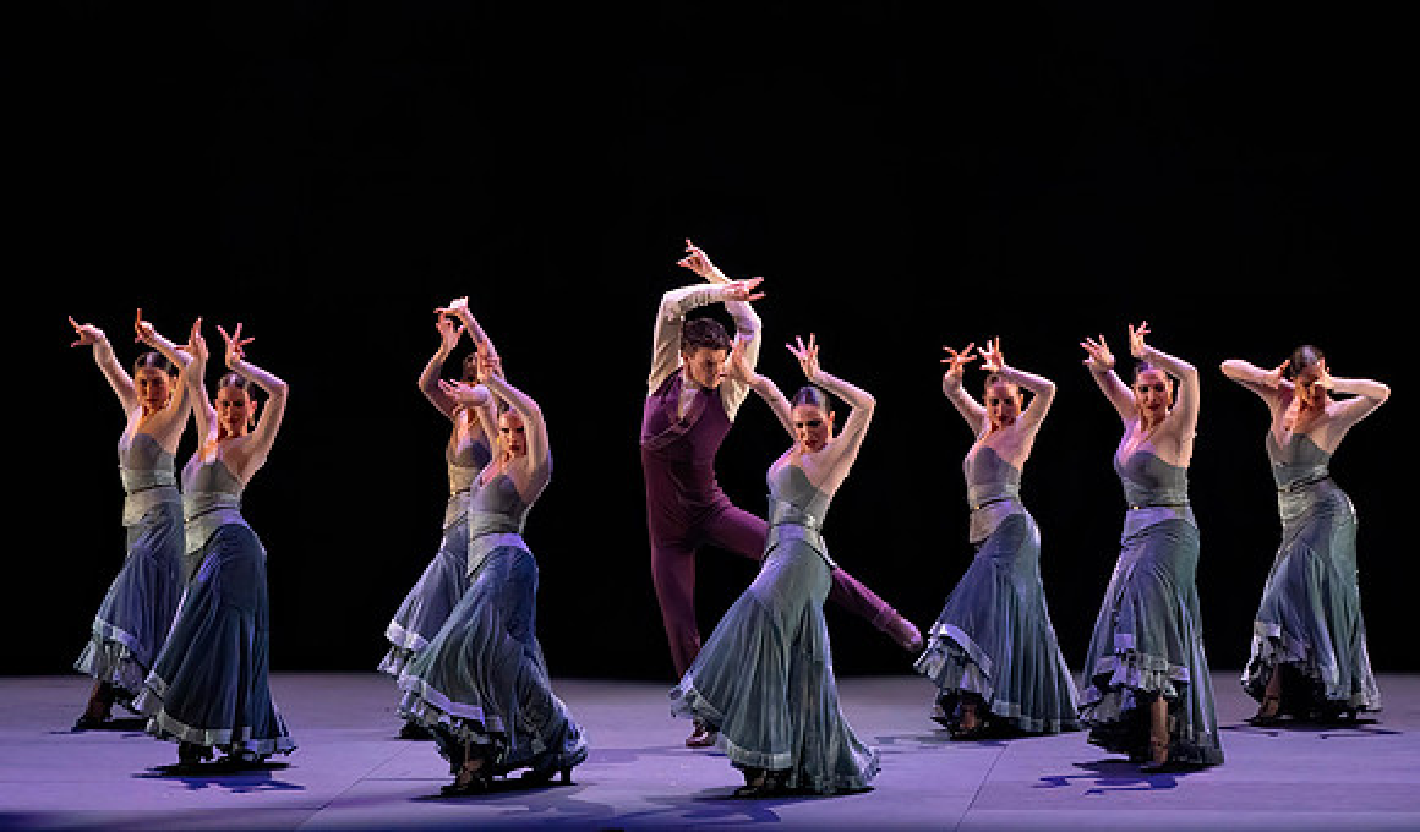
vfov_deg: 5.3
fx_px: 8962
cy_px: 540
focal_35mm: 236
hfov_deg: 9.1
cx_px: 742
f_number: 6.3
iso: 10000
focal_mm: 198
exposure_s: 1/400
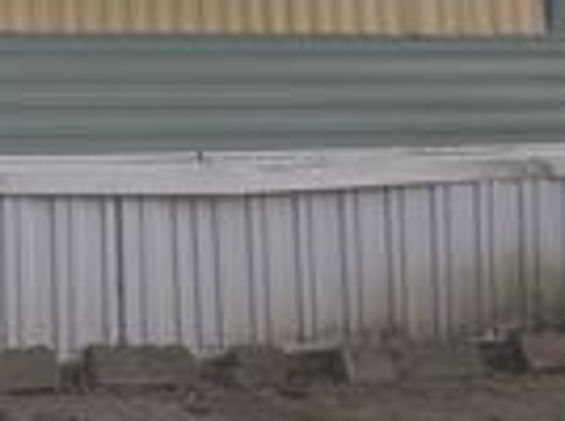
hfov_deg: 18.5
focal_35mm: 86
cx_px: -409
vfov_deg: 15.6
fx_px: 1401
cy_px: -238
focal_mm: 6.3
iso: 16
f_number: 1.7
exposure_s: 1/120
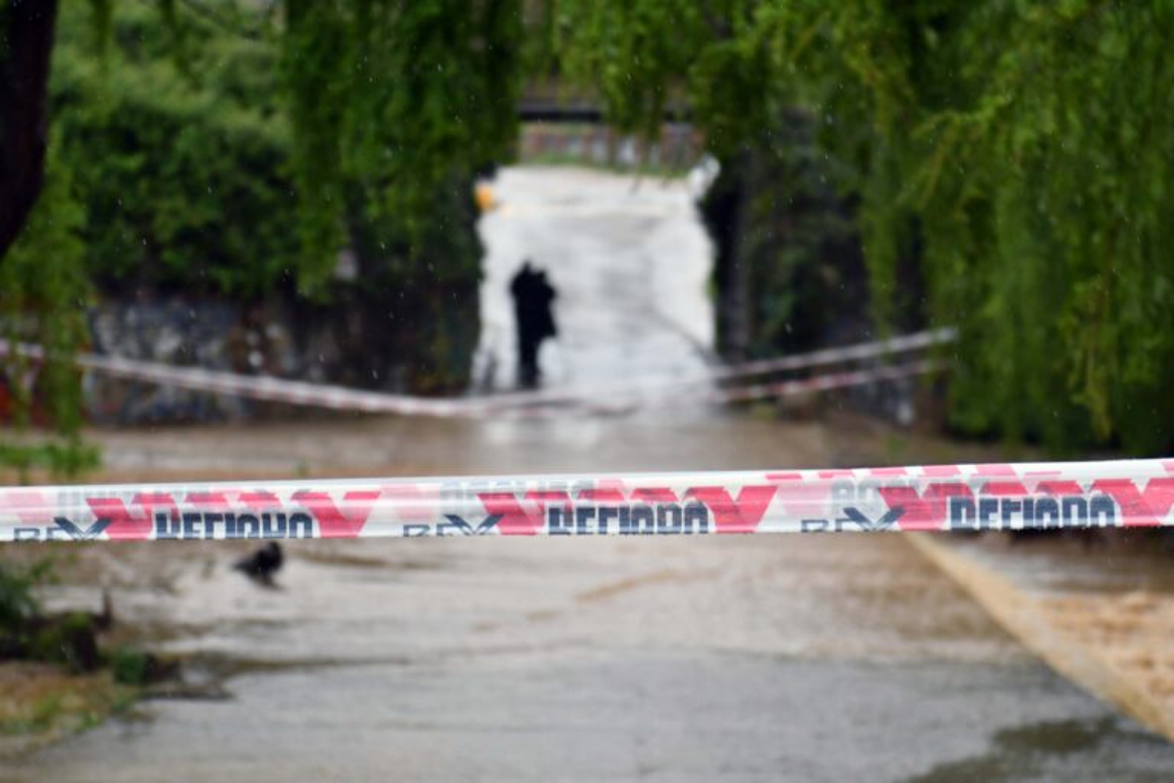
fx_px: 3424
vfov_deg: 13.0
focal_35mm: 105
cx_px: 587
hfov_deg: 19.5
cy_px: 392
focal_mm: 70
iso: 800
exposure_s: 1/800
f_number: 2.8
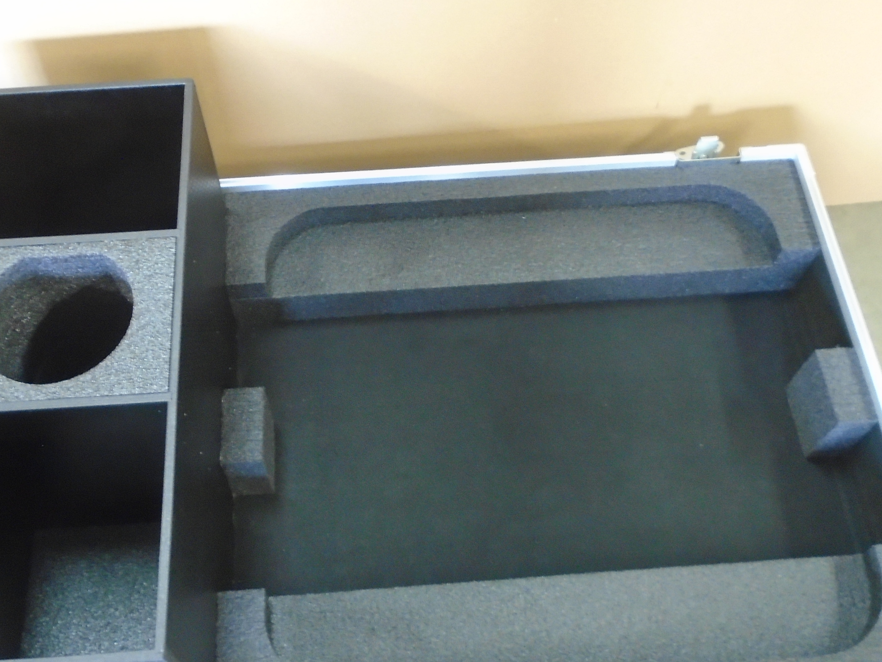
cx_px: 397
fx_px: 968
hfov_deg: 48.9
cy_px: 336
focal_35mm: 38
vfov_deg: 37.7
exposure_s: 1/5
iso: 400
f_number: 3.2
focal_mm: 4.6
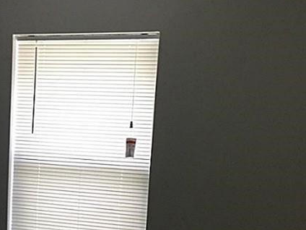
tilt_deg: -7.4
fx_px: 619
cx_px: 42
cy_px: 225
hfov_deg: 27.0
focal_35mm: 70
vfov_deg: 20.4
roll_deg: -2.7
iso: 50
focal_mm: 4.15
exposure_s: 1/30
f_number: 2.2
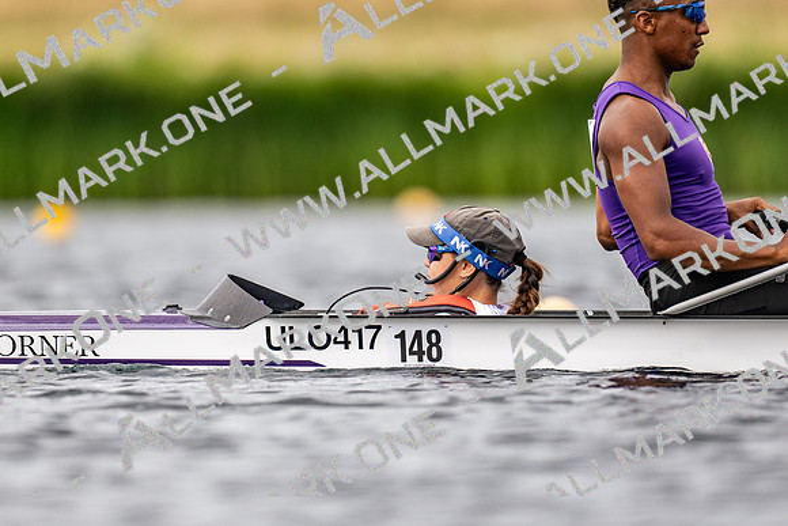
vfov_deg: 1.5
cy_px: 263
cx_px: 394
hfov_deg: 2.3
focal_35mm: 900
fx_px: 19714
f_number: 4
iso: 360
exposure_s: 1/2500
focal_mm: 600
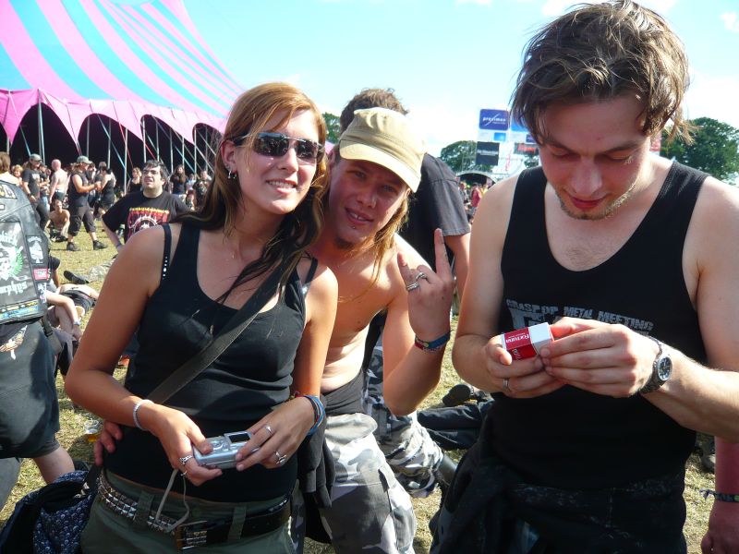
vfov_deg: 49.7
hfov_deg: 63.4
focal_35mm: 28
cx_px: 370
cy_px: 277
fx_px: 598
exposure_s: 1/500
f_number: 2.8
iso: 100
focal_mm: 4.6
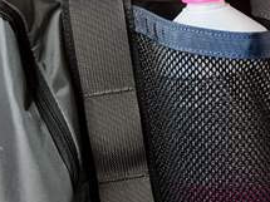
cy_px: 43
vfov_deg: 5.9
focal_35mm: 250
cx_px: -92
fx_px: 1949
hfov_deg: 7.8
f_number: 4
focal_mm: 70
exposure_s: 1/100
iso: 800
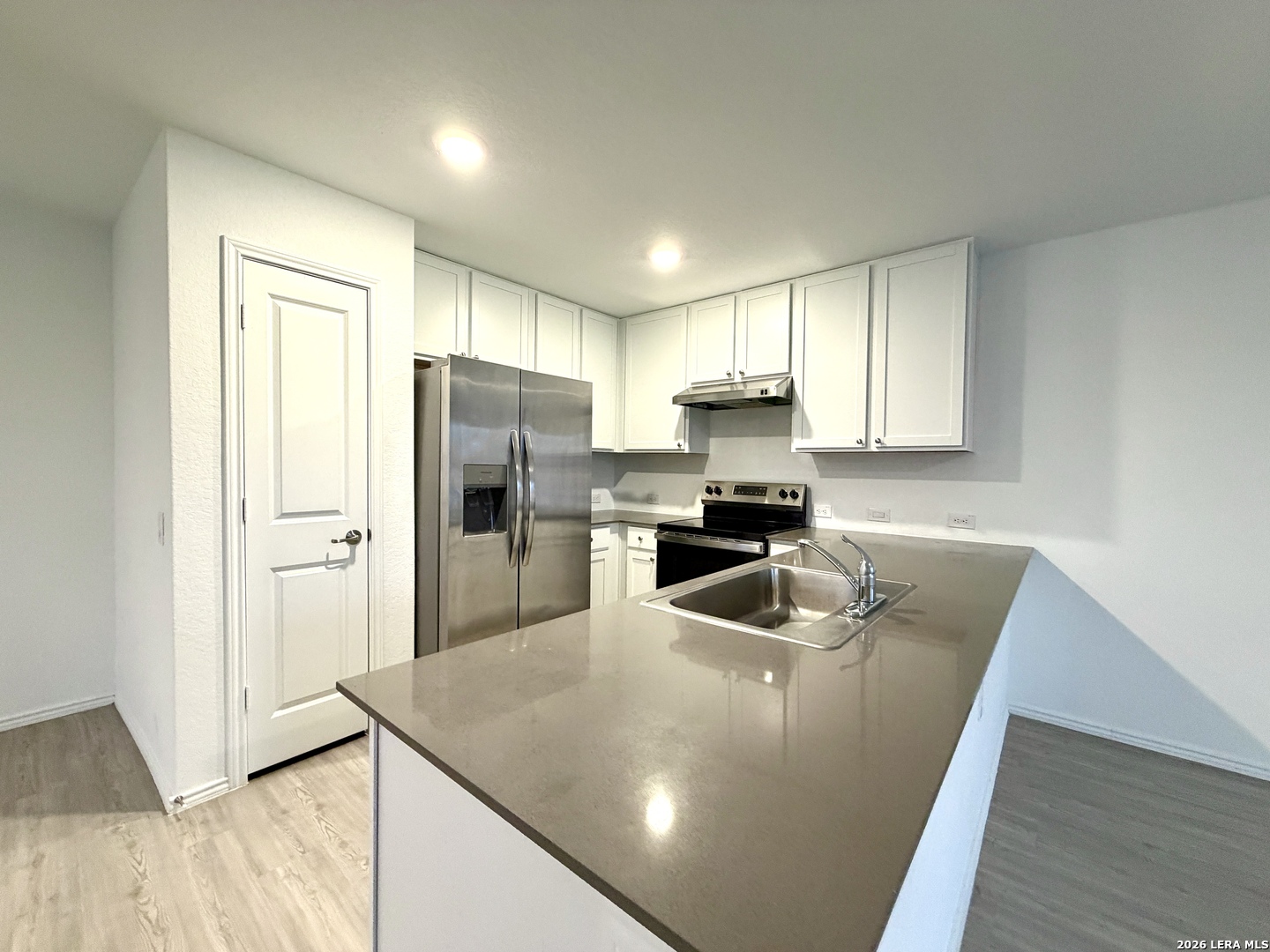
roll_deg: -0.3
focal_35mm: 14
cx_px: 635
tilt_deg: -0.7
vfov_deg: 85.7
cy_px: 476
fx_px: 514
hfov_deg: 102.1
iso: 320
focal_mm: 2.22
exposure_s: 1/60
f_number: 2.2
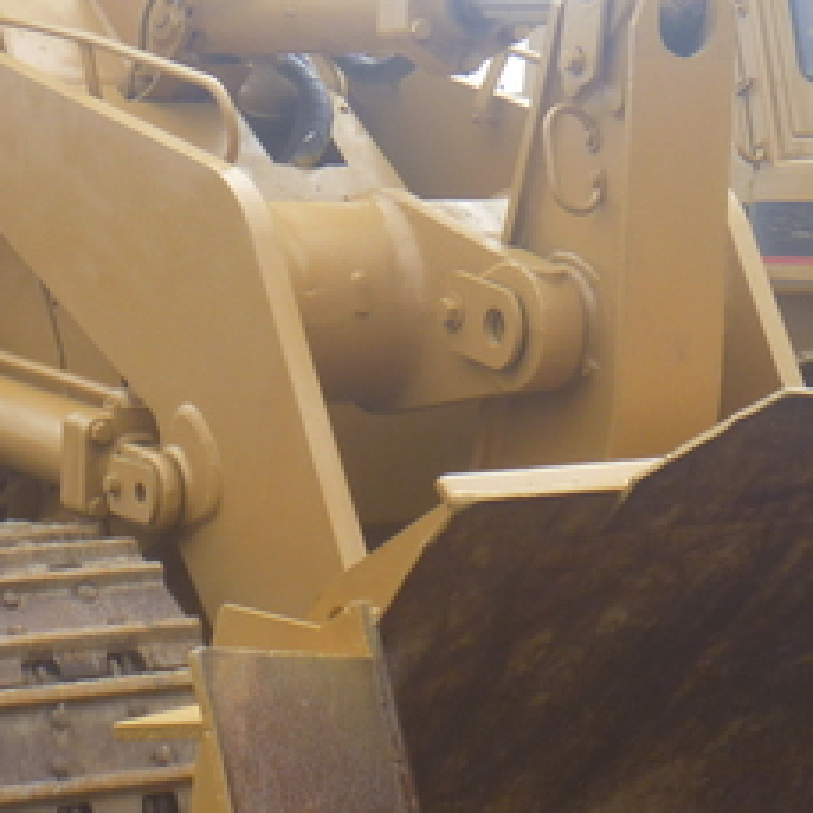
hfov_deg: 16.1
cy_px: 391
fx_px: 2870
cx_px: 462
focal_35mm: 108
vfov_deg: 16.1
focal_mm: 6.3
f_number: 3.5
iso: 80
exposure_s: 1/200
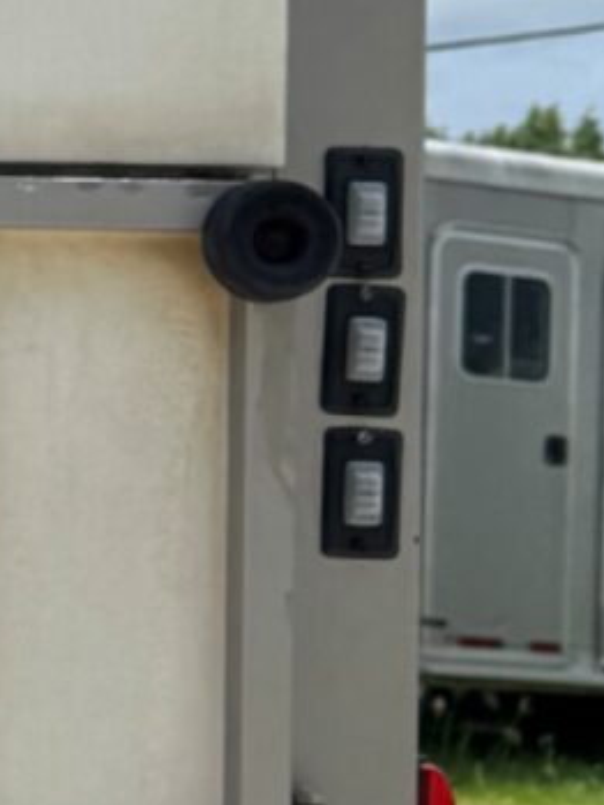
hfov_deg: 7.0
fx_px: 4092
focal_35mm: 176
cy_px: 311
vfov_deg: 11.2
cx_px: -1572
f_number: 1.78
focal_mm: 6.76
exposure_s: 1/5348
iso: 80
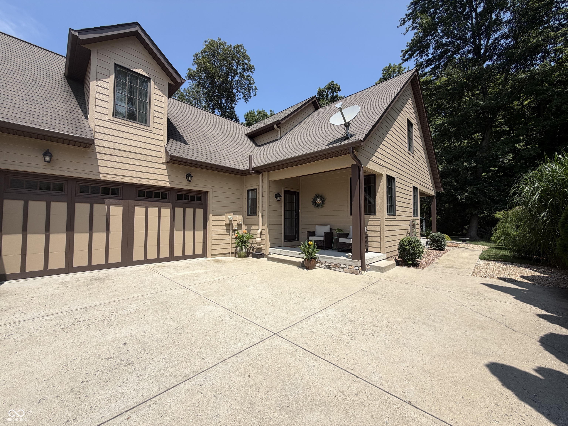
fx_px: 230
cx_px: 284
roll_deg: +0.3
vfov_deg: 85.7
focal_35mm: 14
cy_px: 213
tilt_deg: +3.5
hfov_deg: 102.1
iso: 20
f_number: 2.2
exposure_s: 1/955
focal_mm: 2.22
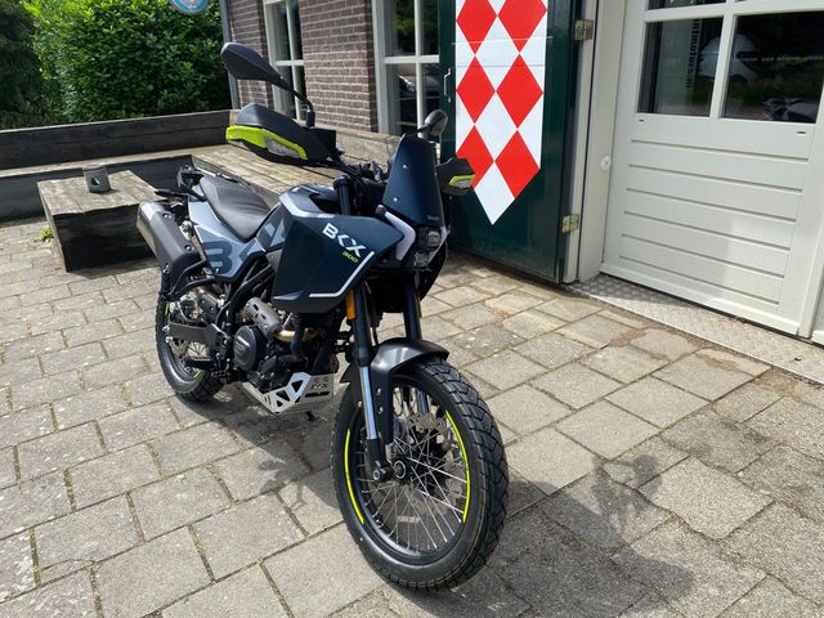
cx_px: 412
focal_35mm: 26
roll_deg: +0.6
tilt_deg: -21.5
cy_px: 309
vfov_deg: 53.1
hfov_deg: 67.3
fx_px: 619
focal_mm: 4.25
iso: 32
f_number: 1.8
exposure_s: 1/1082
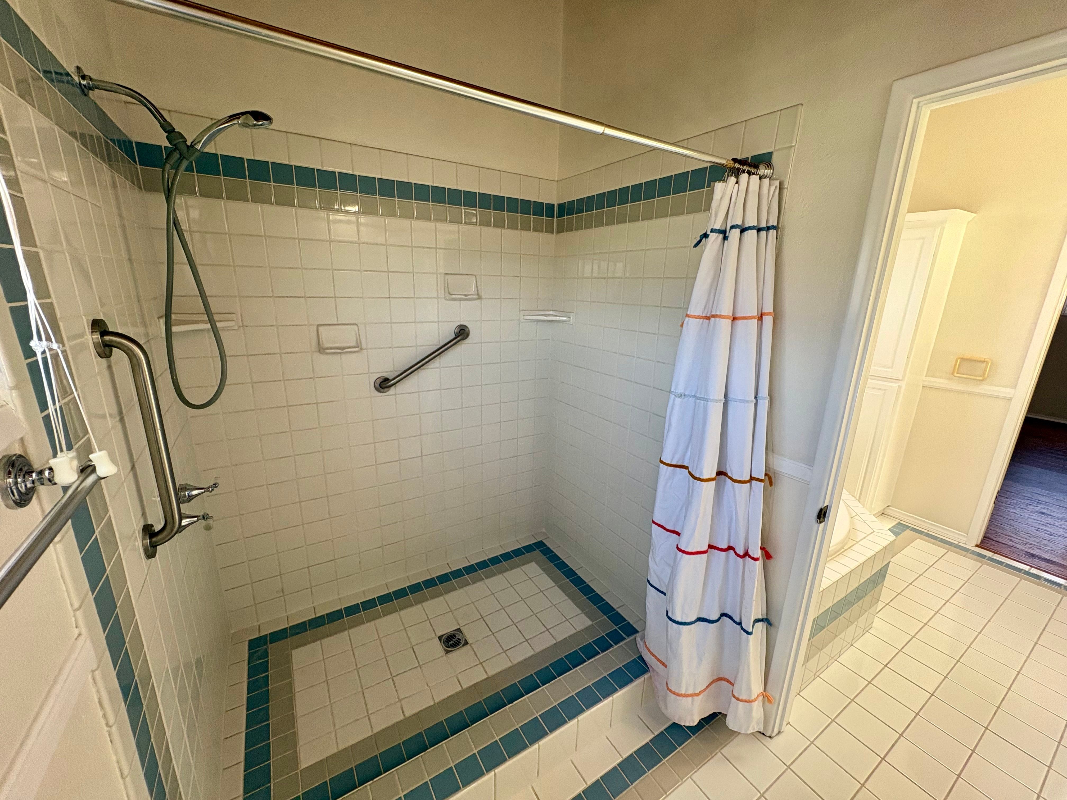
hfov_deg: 102.1
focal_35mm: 14
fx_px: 432
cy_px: 400
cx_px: 534
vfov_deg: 85.7
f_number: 2.2
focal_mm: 2.22
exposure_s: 1/120
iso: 100
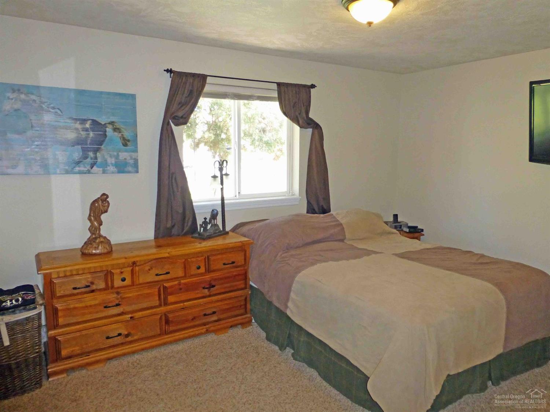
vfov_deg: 56.8
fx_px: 381
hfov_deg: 71.6
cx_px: 275
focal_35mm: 24
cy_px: 206
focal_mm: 4.3
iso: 320
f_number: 3.3
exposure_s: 1/60
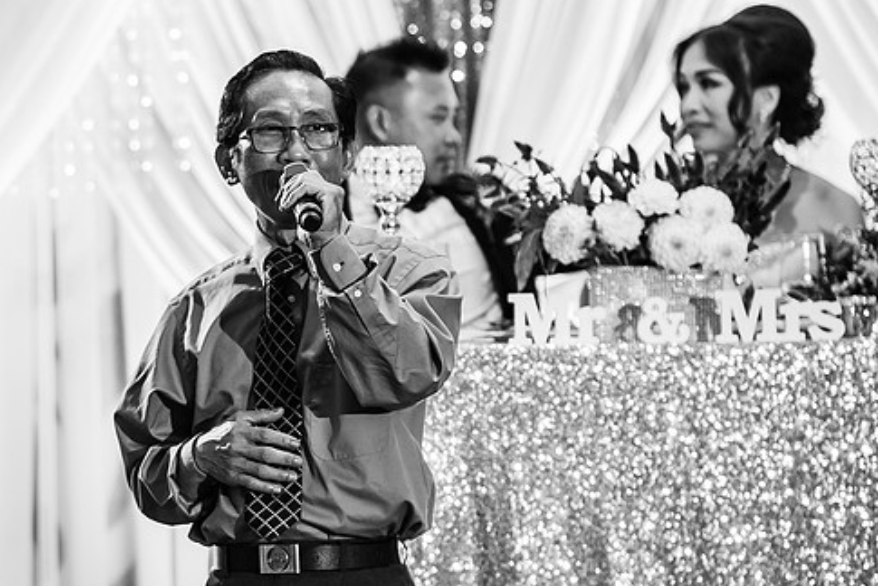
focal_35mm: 209
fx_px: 5100
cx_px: 239
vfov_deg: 6.6
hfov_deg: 9.8
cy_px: 265
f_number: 2
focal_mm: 85
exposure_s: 1/200
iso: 640
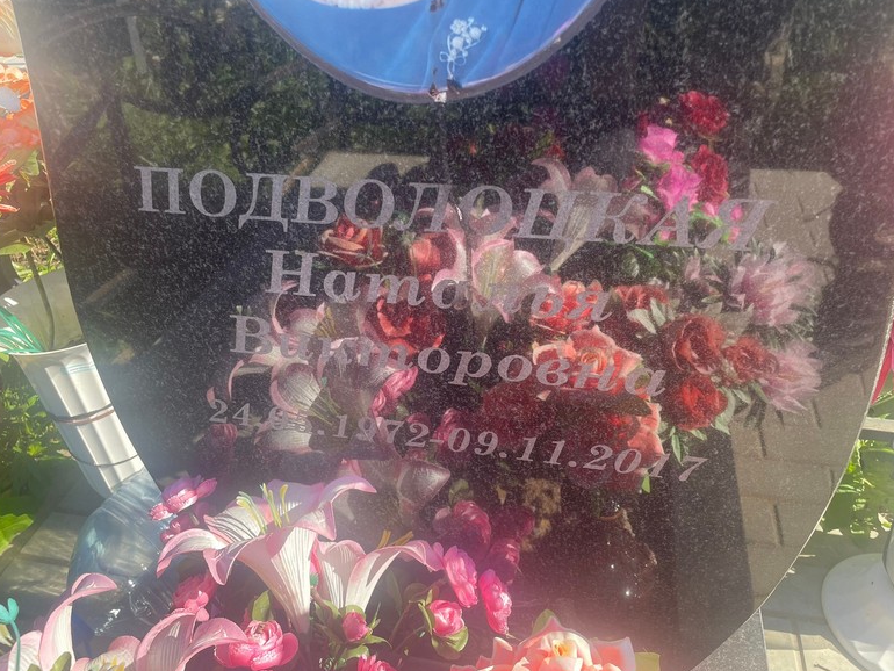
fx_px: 698
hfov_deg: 65.3
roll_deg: +2.6
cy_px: 345
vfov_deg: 51.4
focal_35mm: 27
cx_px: 449
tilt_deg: -36.4
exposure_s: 1/682
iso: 32
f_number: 1.6
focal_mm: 4.2
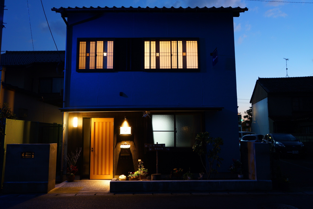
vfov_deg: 46.4
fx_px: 243
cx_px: 156
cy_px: 104
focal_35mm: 28
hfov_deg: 65.5
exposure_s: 1/2
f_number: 4
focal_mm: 28
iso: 400
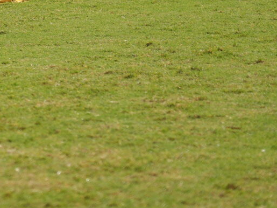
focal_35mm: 502
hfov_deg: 3.9
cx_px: -266
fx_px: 4016
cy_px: -245
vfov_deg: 2.9
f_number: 4
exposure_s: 1/1000
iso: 125
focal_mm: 105
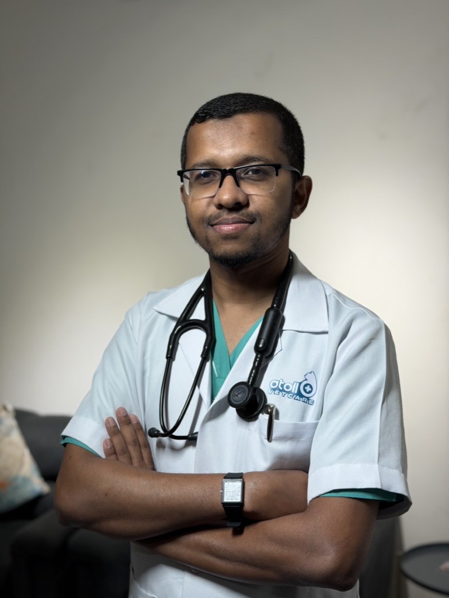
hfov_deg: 30.3
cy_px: 299
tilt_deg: -5.5
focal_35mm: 48
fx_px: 829
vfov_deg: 39.6
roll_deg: -0.3
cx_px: 224
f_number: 1.78
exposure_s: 1/221
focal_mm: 6.76
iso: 50
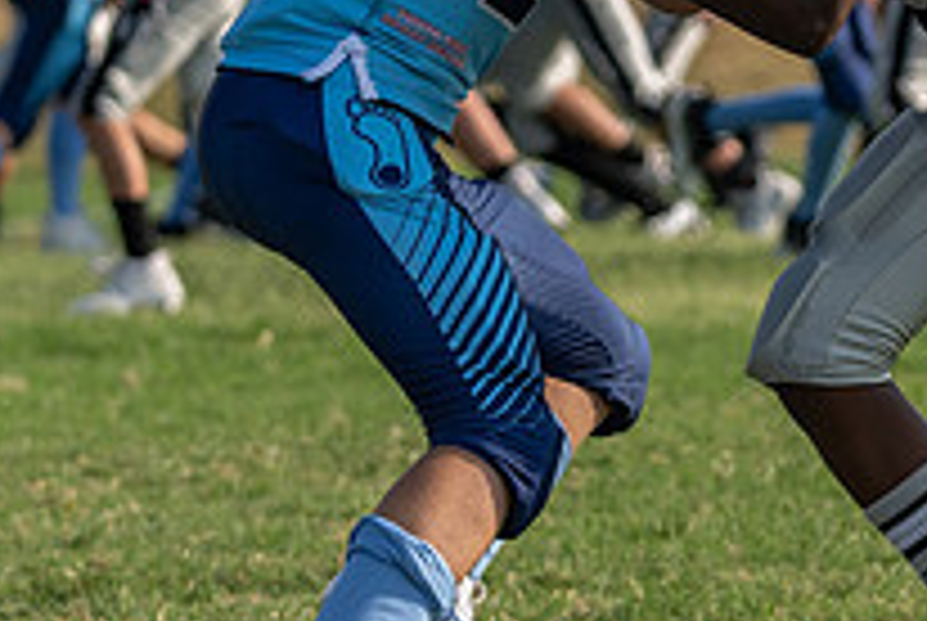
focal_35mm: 445
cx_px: 948
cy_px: 199
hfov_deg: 4.6
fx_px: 11475
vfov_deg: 3.1
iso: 100
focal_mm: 92
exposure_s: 1/1600
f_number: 3.5
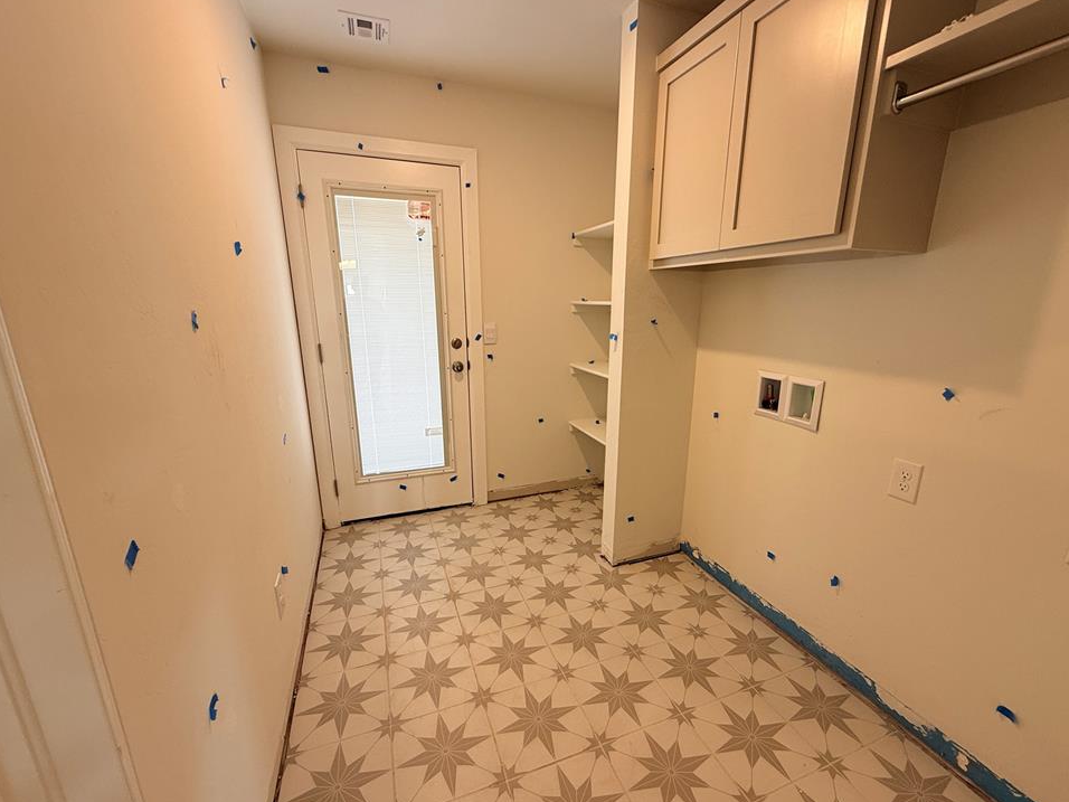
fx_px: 463
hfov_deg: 98.1
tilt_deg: -13.9
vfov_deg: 81.7
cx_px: 550
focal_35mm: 15
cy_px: 421
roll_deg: -0.6
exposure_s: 1/40
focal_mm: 2.22
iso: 50
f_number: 2.2
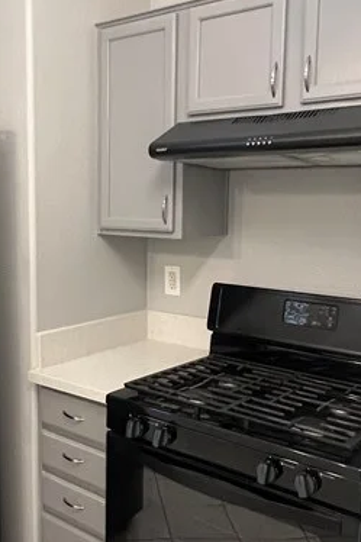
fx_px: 557
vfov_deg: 51.9
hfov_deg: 35.5
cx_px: 115
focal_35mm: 37
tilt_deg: -4.0
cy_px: 275
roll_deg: -0.7
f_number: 1.8
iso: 500
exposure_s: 1/60
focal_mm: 1.57
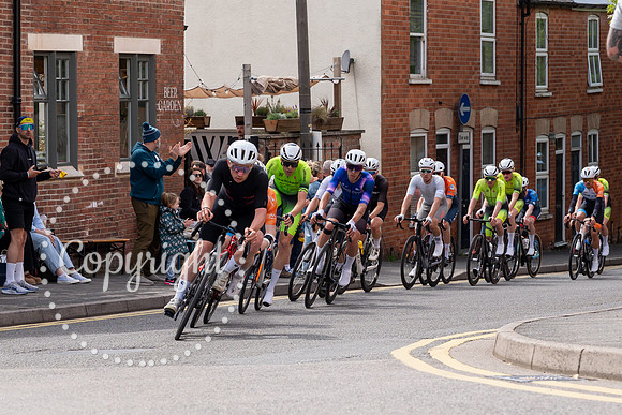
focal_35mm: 129
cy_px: 196
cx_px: 226
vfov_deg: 10.6
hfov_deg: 15.9
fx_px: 2230
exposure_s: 1/1000
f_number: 5
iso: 320
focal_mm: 70
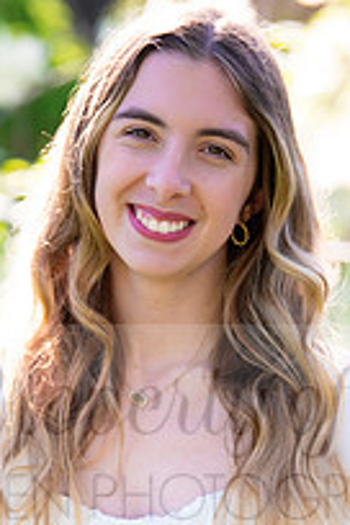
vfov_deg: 7.8
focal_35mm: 265
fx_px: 3864
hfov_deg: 5.2
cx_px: 149
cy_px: 466
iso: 200
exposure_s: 1/320
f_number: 2.8
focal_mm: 120
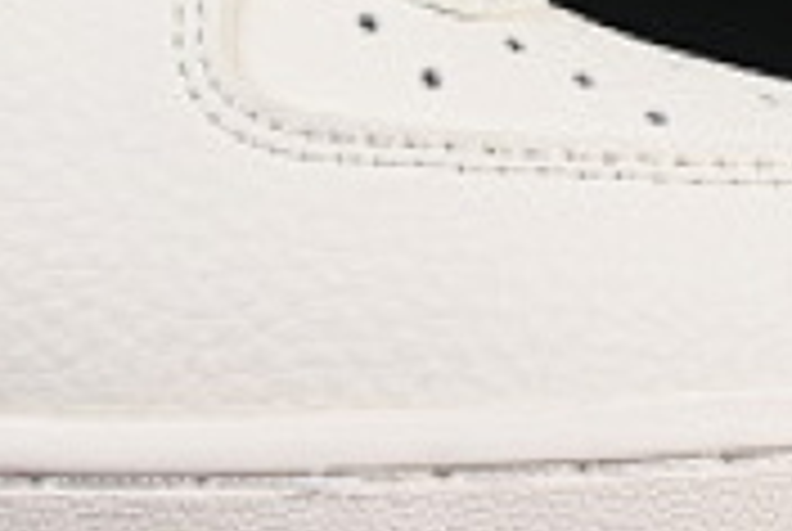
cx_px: -423
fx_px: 10115
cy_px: -207
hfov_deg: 4.5
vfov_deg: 3.0
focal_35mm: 459
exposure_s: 1/80
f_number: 8
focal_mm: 50
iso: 160
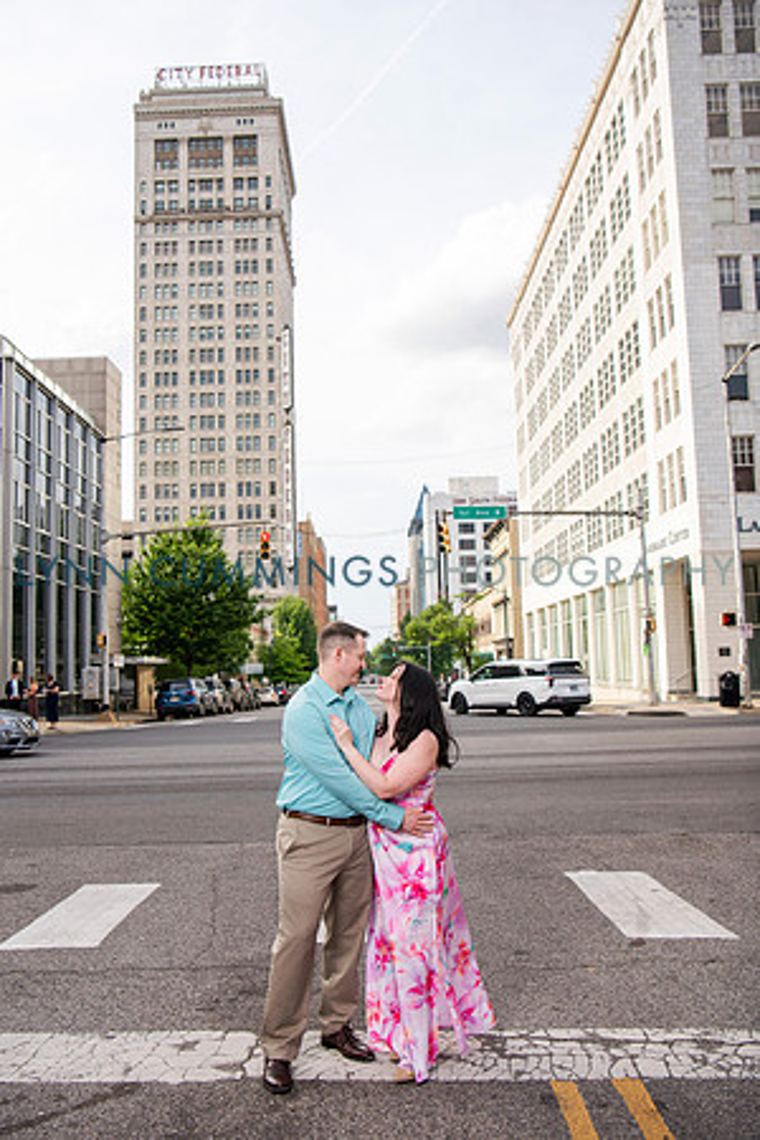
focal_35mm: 29
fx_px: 918
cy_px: 570
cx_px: 380
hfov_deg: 45.0
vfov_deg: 63.7
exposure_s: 1/1250
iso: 200
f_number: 4
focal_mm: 29
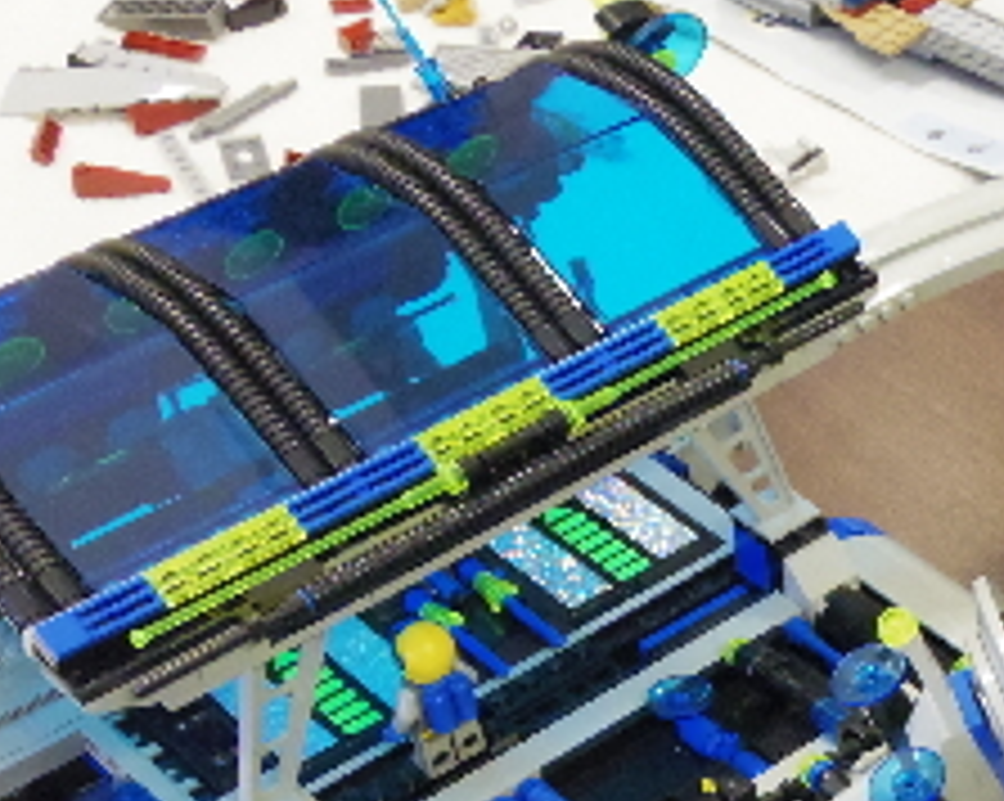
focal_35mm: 92
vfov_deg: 16.4
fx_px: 2731
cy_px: 760
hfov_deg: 19.2
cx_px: 1315
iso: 1250
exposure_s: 1/60
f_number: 4.5
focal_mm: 6.4
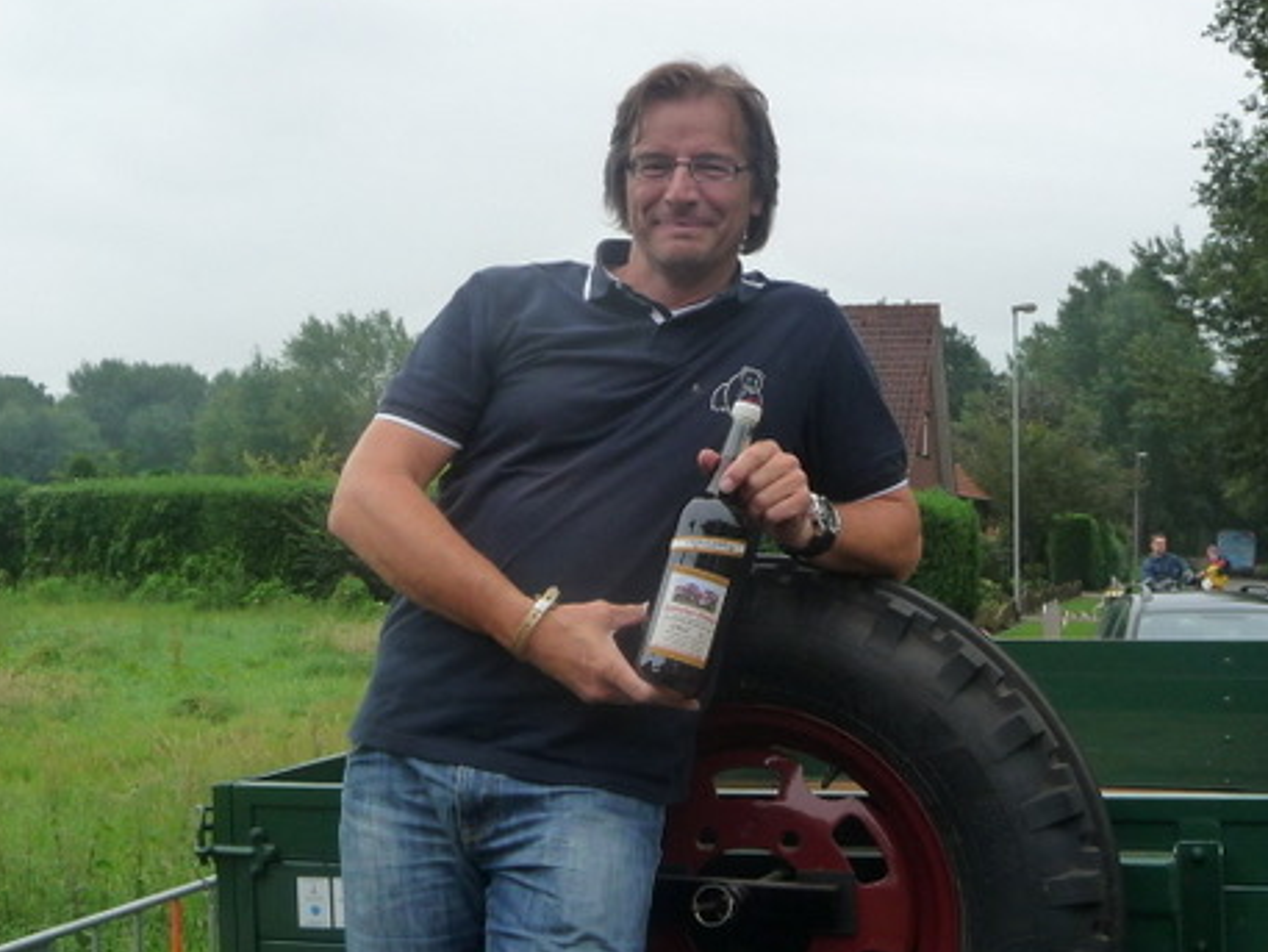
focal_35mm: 49
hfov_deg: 38.9
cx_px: 652
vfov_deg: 29.7
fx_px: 1795
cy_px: 525
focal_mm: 4.7
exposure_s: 1/160
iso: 160
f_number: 3.3
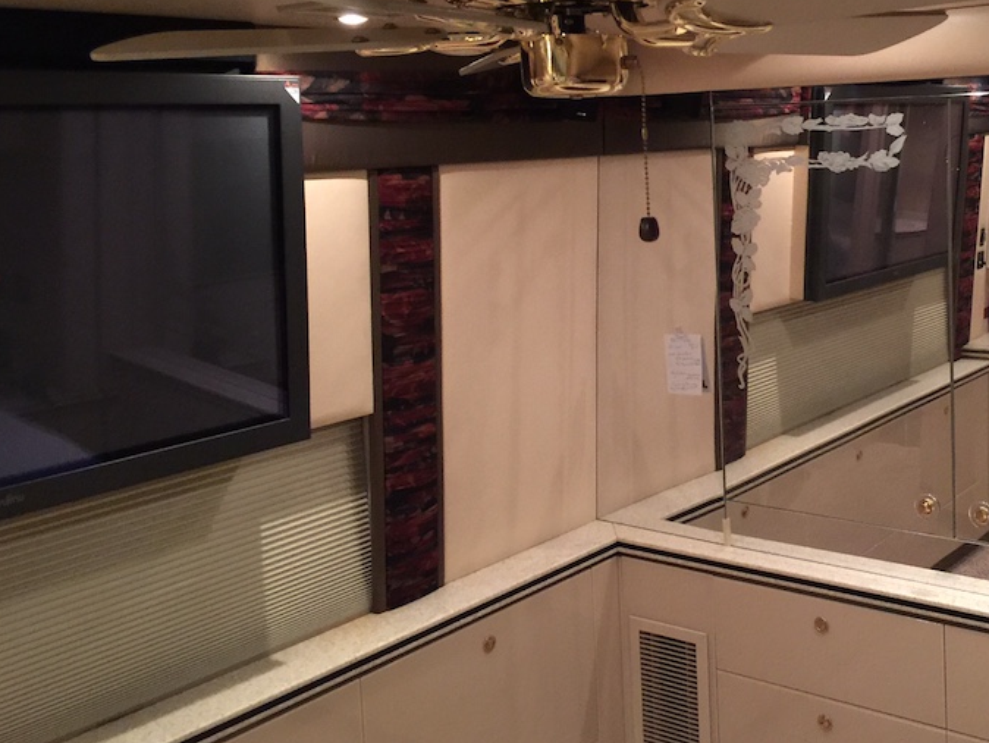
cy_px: 285
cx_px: 703
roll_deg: +2.1
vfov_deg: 33.5
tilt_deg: -5.0
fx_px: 1229
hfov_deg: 42.9
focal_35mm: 43
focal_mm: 4.15
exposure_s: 1/4
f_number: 2.2
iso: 64
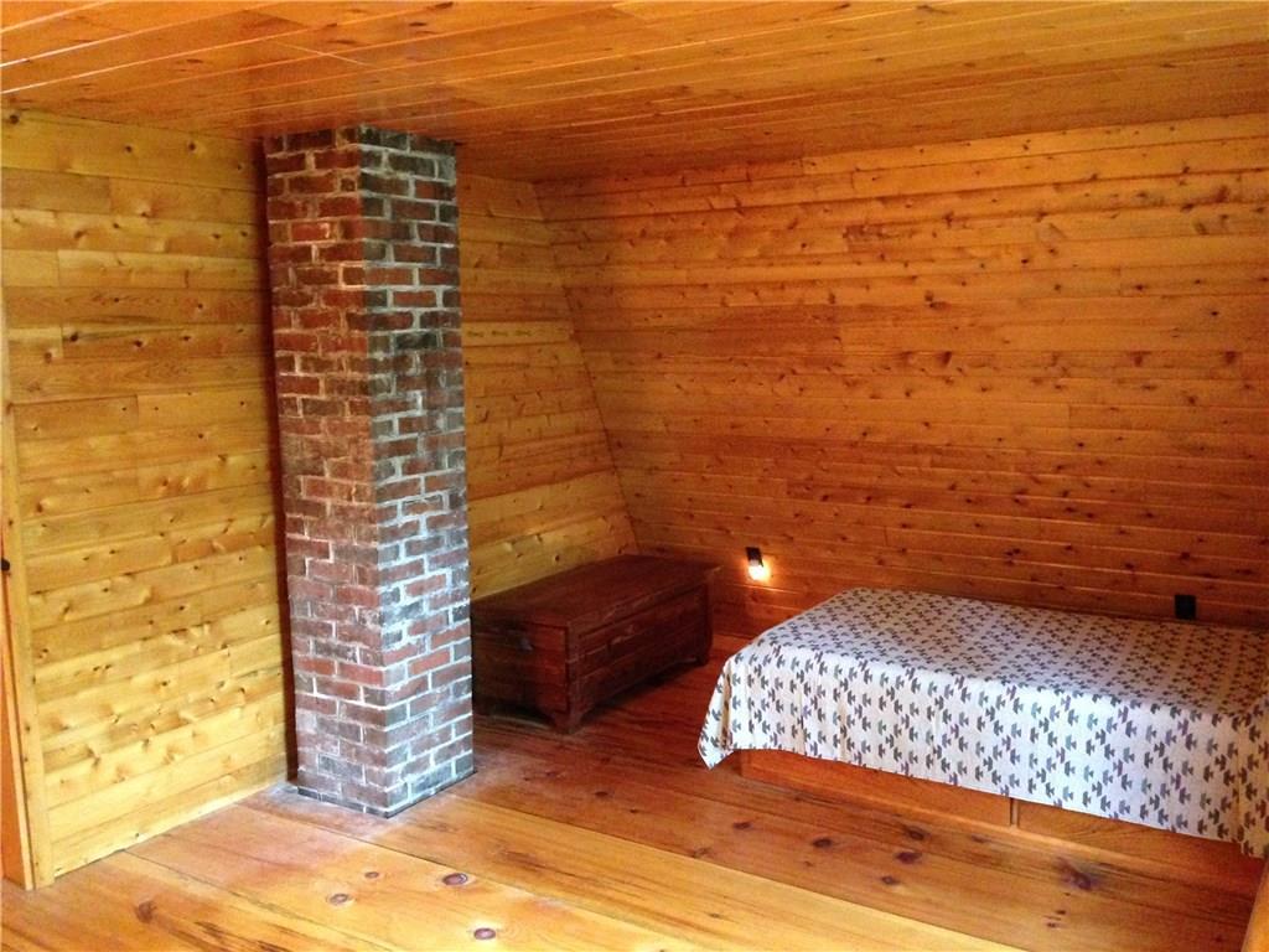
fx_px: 1210
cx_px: 634
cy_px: 476
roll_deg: +0.8
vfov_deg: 42.9
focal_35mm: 33
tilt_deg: -8.1
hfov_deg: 55.4
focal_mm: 4.12
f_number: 2.4
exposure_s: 1/15
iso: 800
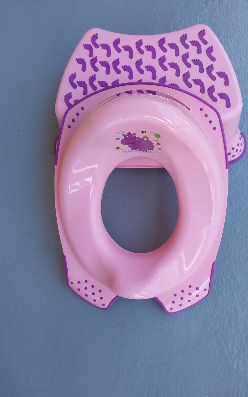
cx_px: 139
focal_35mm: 32
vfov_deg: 59.7
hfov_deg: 39.4
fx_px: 346
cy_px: 198
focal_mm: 4.6
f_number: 1.8
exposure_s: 1/100
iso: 50
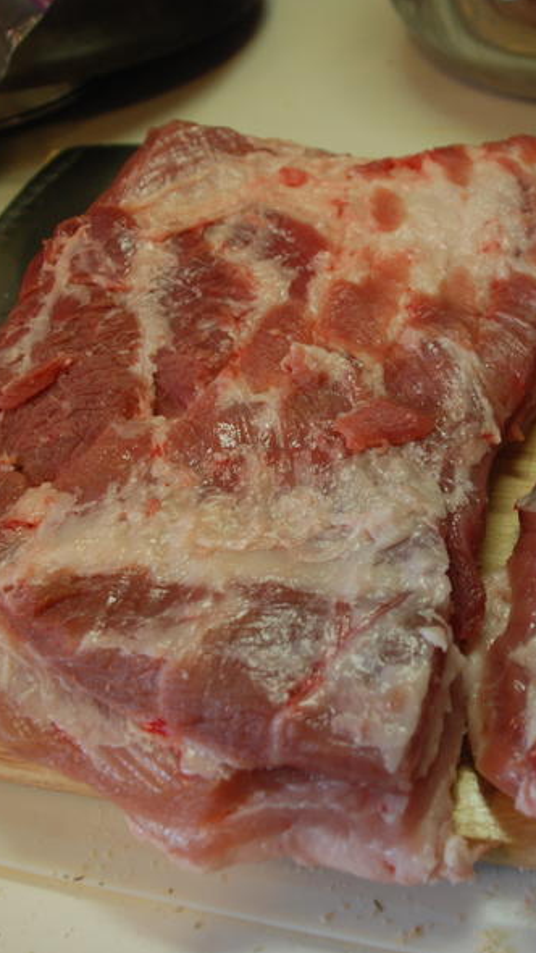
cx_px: 476
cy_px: 468
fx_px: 1212
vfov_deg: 42.9
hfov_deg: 24.3
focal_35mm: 48
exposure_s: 1/25
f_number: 3.8
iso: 400
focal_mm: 20
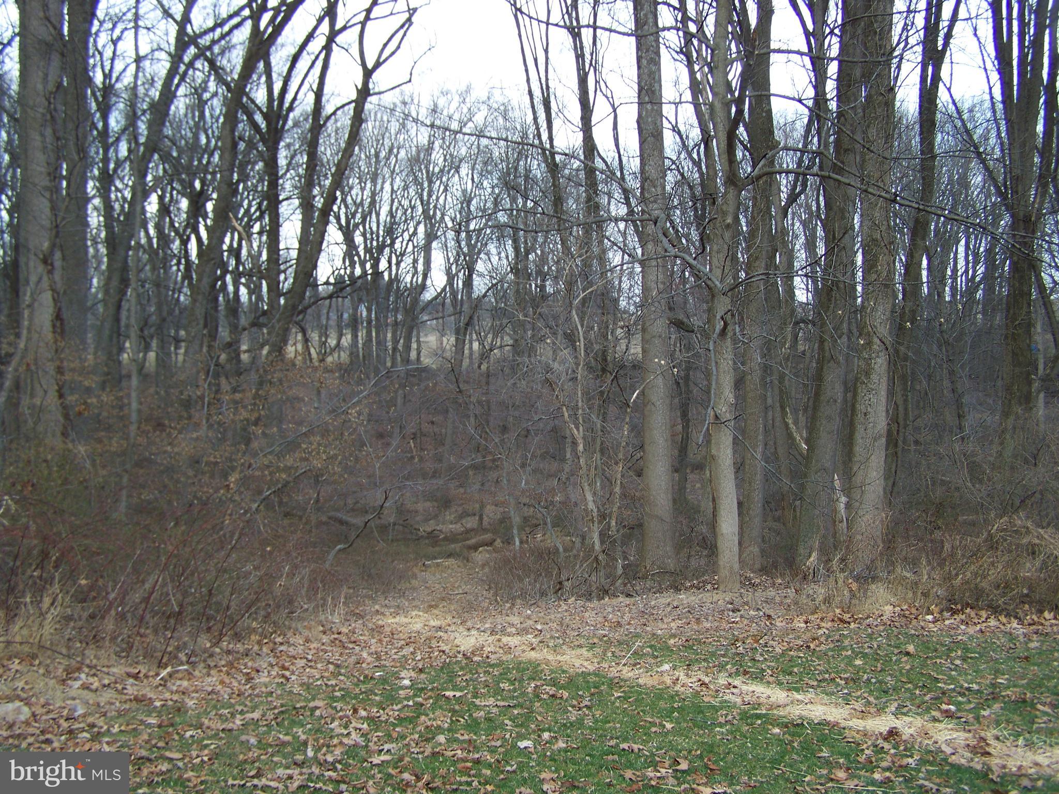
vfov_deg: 37.7
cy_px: 397
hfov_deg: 49.0
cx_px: 530
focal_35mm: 38
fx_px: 1163
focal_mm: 6.3
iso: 64
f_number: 2.8
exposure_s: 1/125
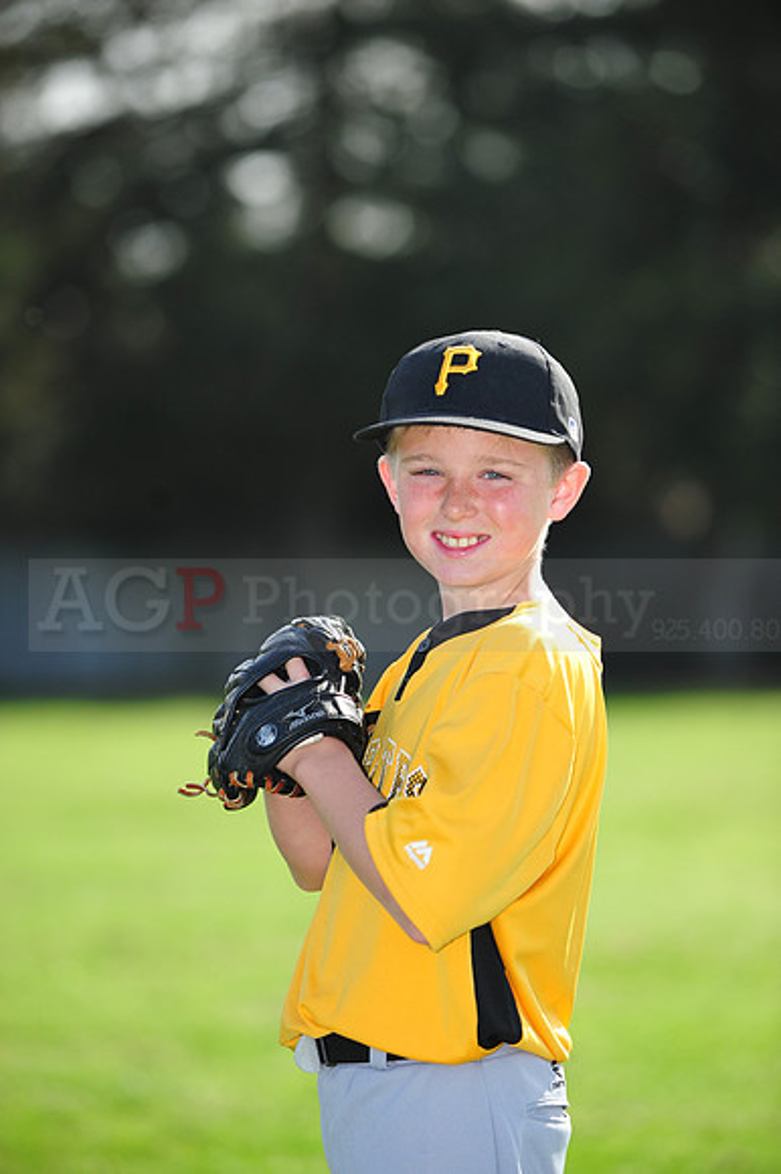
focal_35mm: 185
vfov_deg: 11.1
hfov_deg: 7.4
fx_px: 6027
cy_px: 587
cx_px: 390
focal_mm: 185
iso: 400
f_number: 4.5
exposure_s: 1/1600
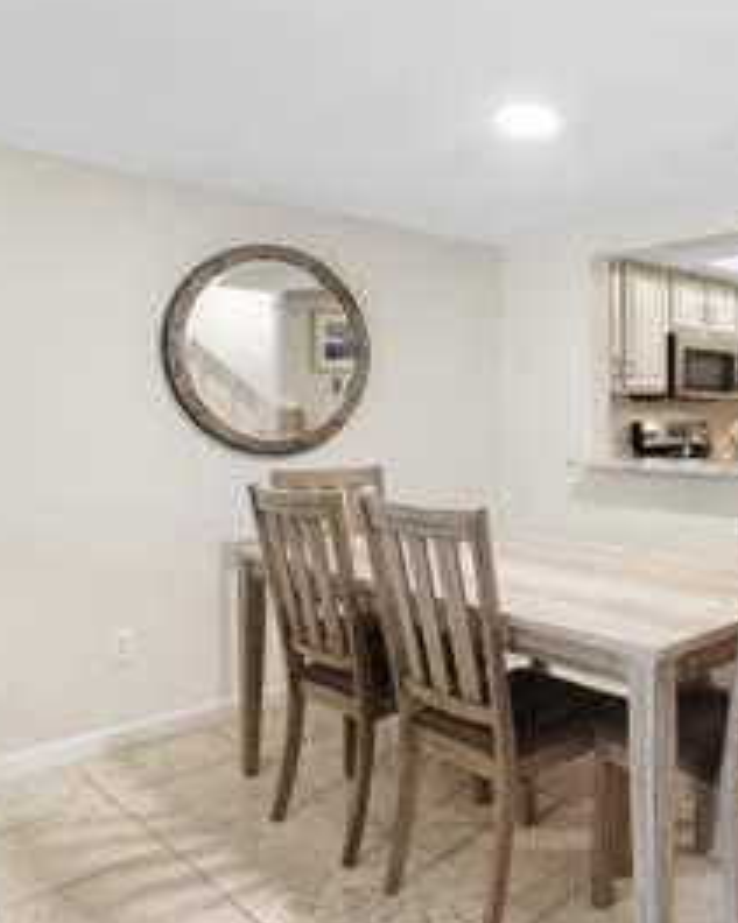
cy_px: 430
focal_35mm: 29
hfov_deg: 46.5
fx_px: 792
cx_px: 623
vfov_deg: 60.4
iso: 800
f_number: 8
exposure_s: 1/3
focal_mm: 17
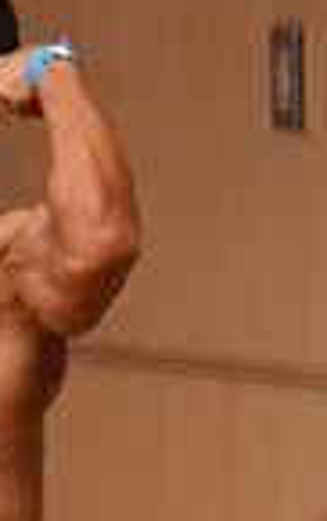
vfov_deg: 1.4
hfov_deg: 0.9
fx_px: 20898
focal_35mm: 1470
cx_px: -318
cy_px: 711
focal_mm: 180
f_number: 5.6
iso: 9000
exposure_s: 1/400
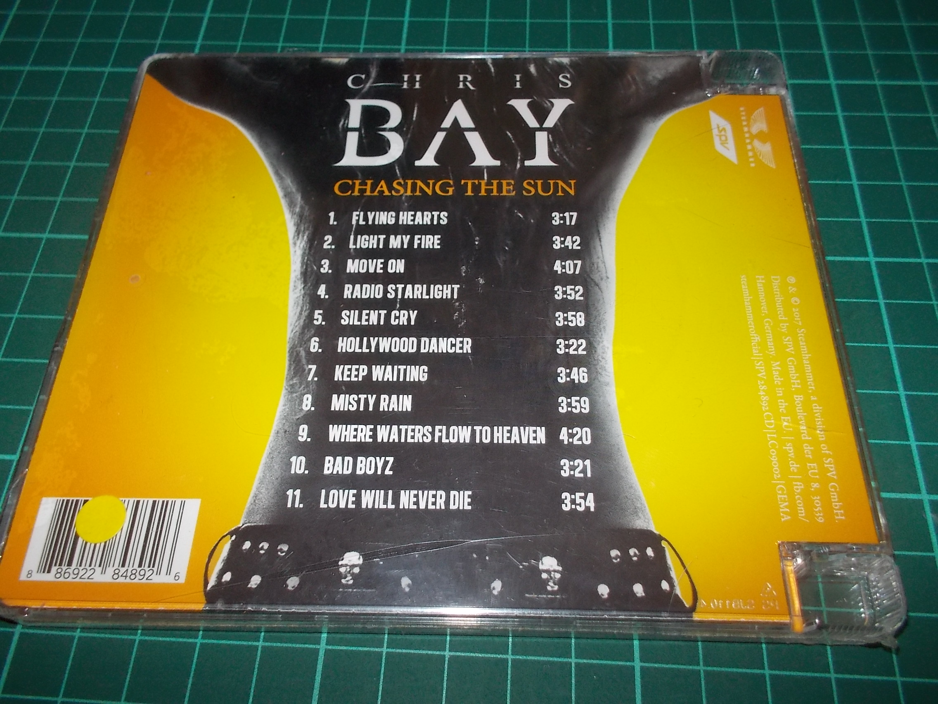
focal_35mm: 29
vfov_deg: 48.2
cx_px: 469
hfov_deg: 61.7
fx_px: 786
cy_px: 352
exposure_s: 1/30
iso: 200
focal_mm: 4.1
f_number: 3.3
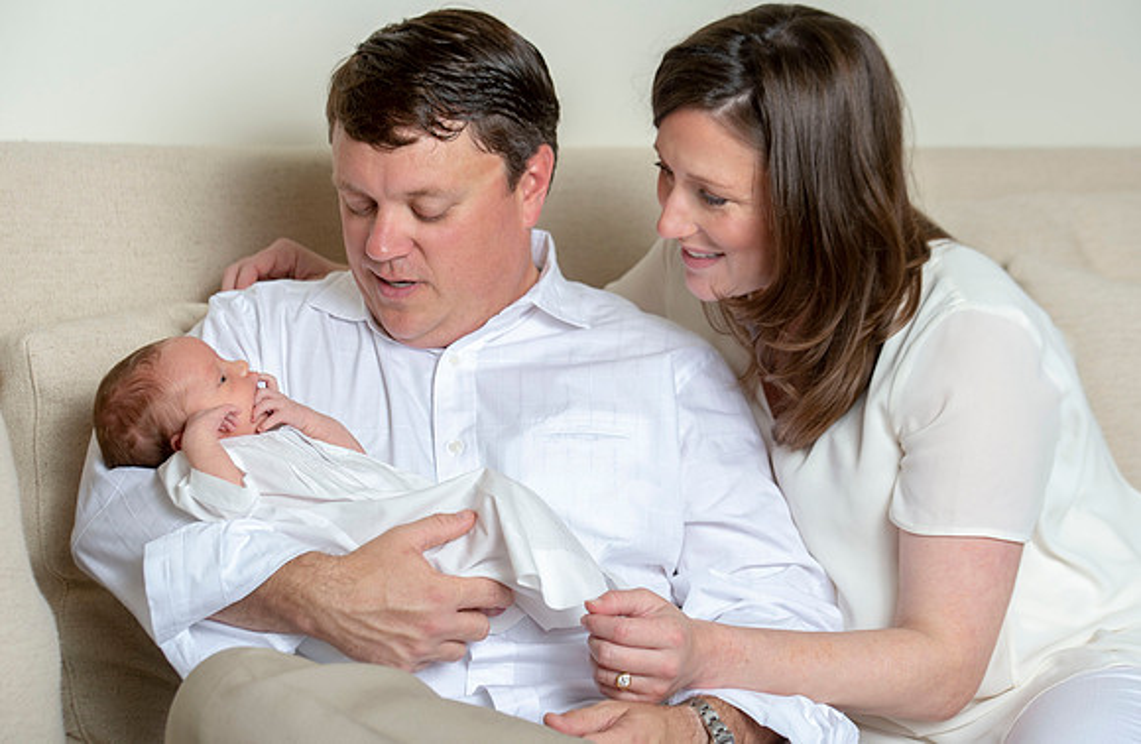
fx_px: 3525
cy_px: 388
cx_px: 575
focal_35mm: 112
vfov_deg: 12.0
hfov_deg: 18.4
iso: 200
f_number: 5.6
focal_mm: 100
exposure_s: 1/160
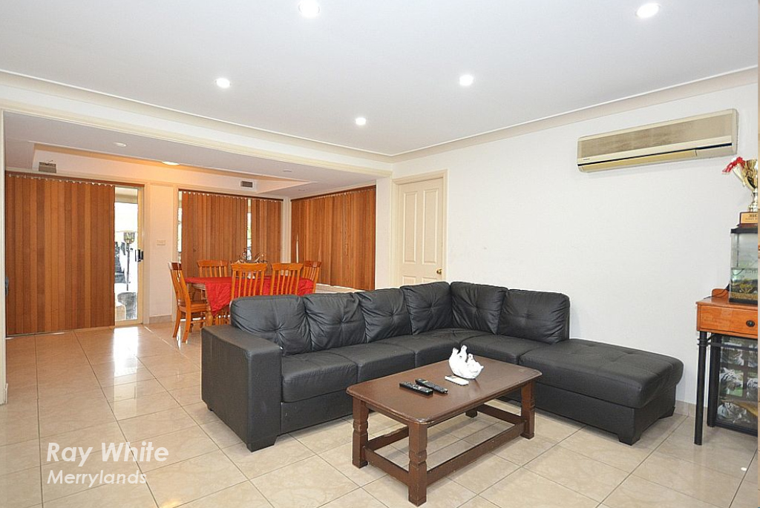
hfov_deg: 100.3
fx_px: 317
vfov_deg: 77.5
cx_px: 380
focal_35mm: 15
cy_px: 254
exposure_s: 1/60
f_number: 4
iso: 220
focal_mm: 10
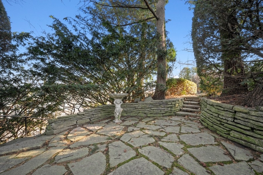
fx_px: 102
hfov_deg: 104.3
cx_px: 132
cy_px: 88
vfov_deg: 81.1
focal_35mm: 14
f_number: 9.5
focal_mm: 14
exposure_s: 1/15
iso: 200
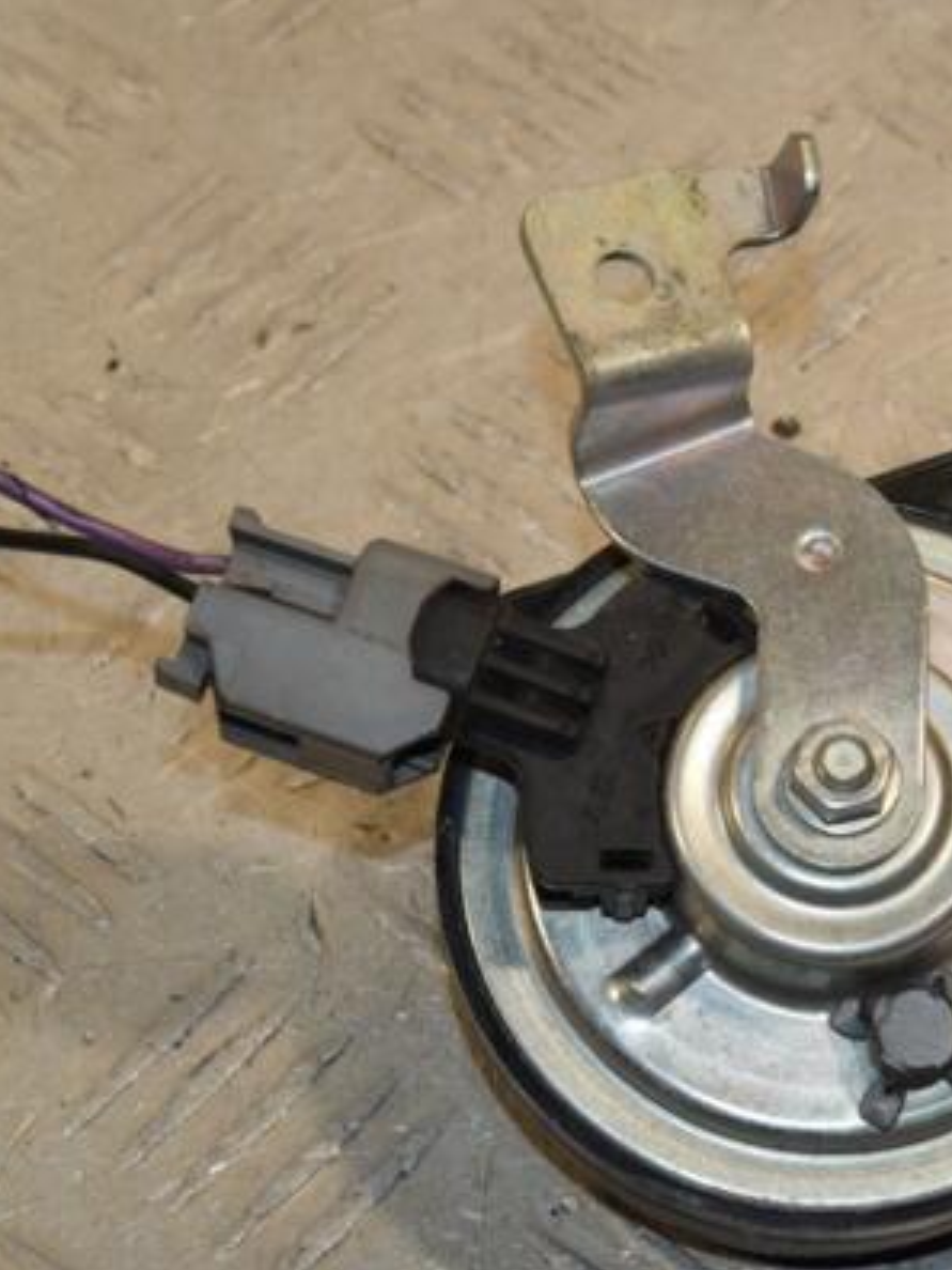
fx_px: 6004
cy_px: 632
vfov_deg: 12.1
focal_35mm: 164
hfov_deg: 9.0
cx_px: 920
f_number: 11
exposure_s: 1/200
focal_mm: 75
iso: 800
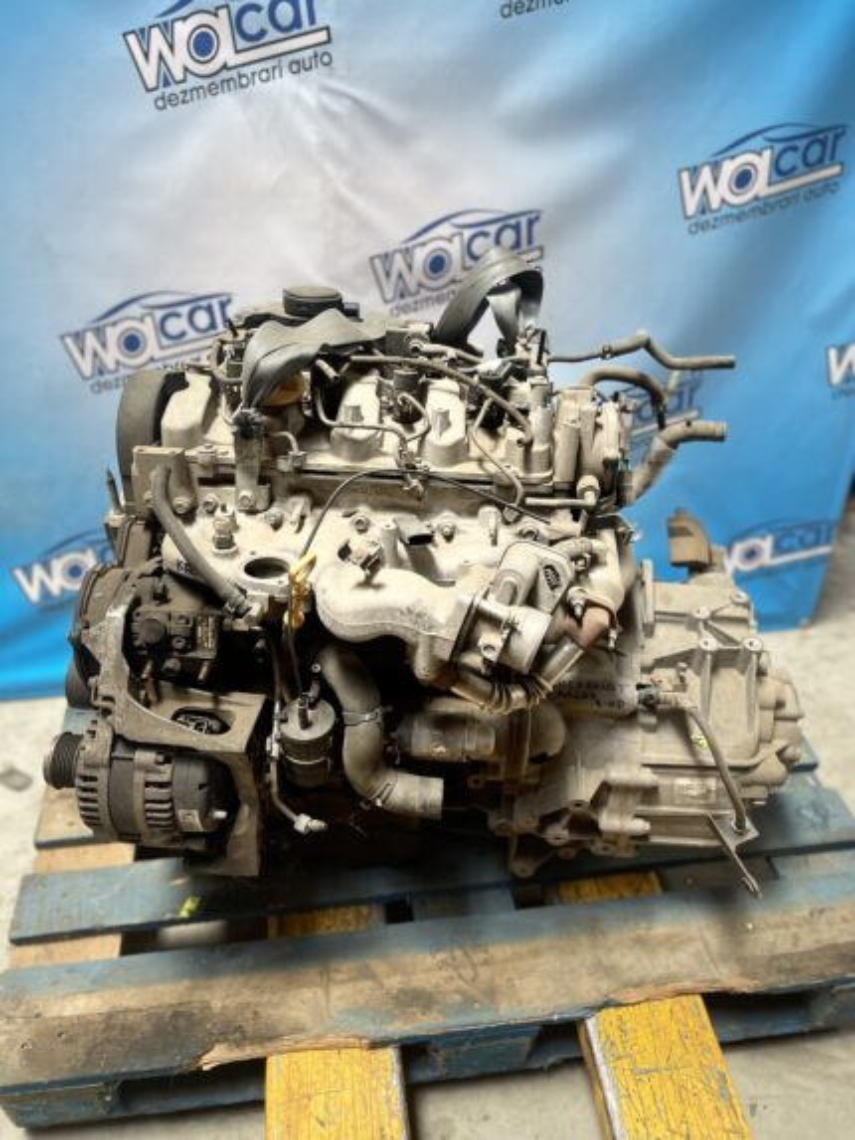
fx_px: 856
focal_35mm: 26
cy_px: 570
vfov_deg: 67.3
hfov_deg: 53.1
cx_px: 428
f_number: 1.6
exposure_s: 1/100
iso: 125
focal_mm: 5.1
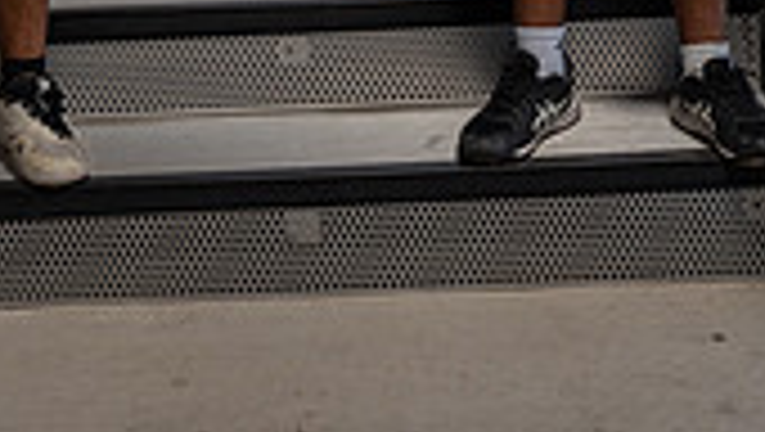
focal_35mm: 111
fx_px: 2254
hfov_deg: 19.2
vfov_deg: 9.8
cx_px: 297
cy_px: -572
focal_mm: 40
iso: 250
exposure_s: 1/250
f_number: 8
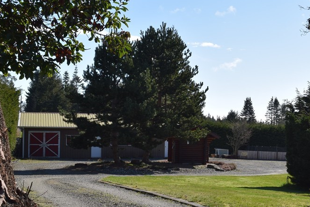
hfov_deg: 28.6
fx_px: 595
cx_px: 246
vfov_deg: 19.8
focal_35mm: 69
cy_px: 115
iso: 100
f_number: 9
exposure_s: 1/200
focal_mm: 28
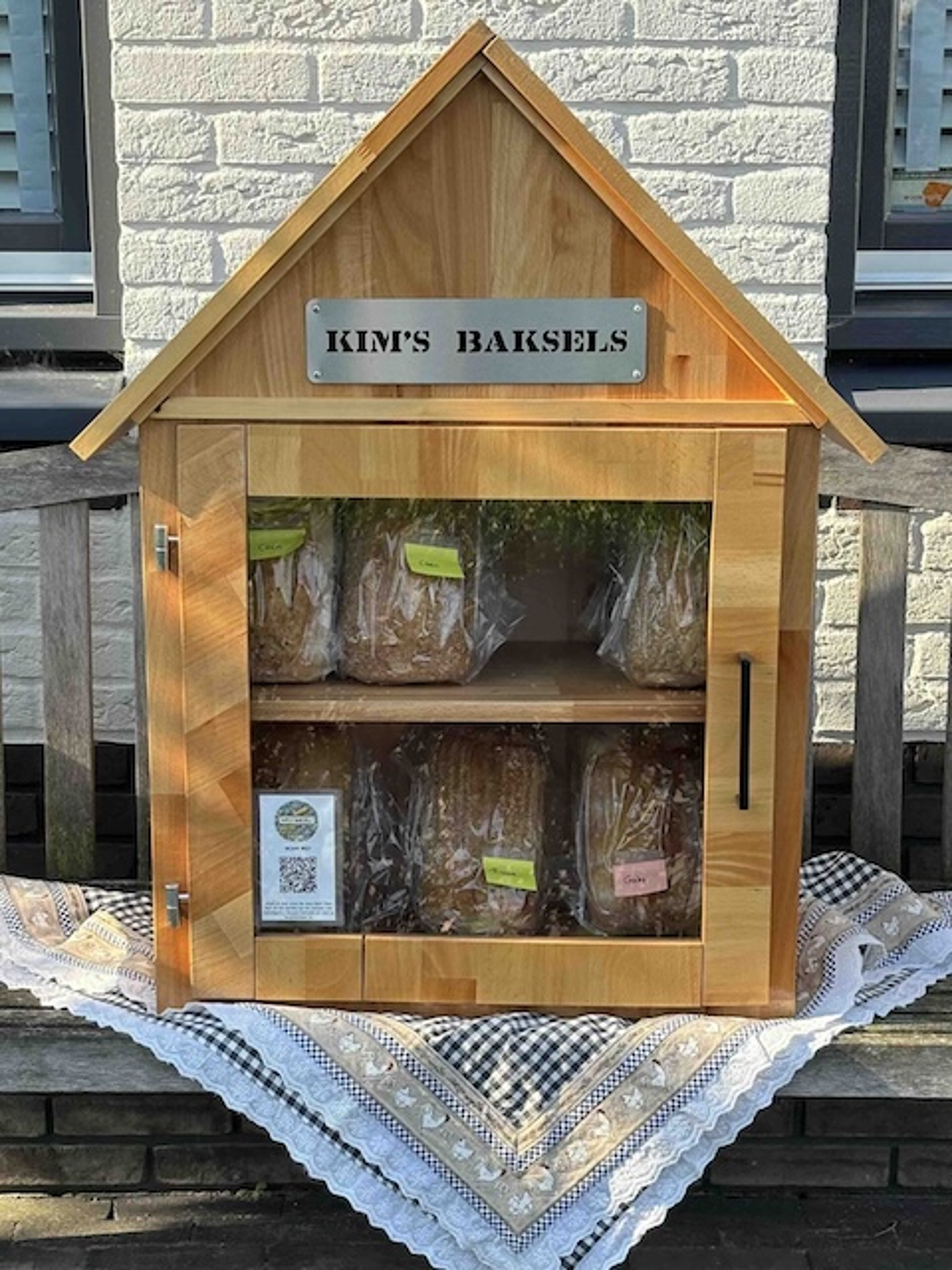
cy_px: 635
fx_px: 1907
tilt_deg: -15.7
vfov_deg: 36.8
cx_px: 476
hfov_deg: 28.0
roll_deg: -0.4
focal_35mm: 52
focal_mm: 5.96
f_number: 1.6
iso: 32
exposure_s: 1/604
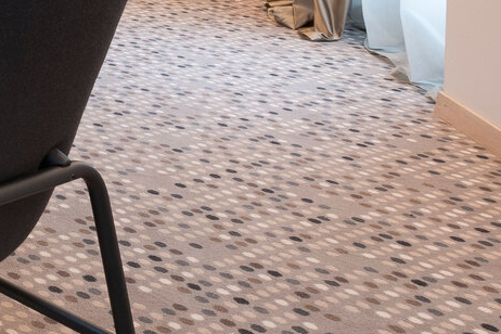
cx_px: -515
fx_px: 988
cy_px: -225
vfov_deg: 16.7
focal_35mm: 71
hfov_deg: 18.3
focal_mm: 16
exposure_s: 1.6
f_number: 11
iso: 64
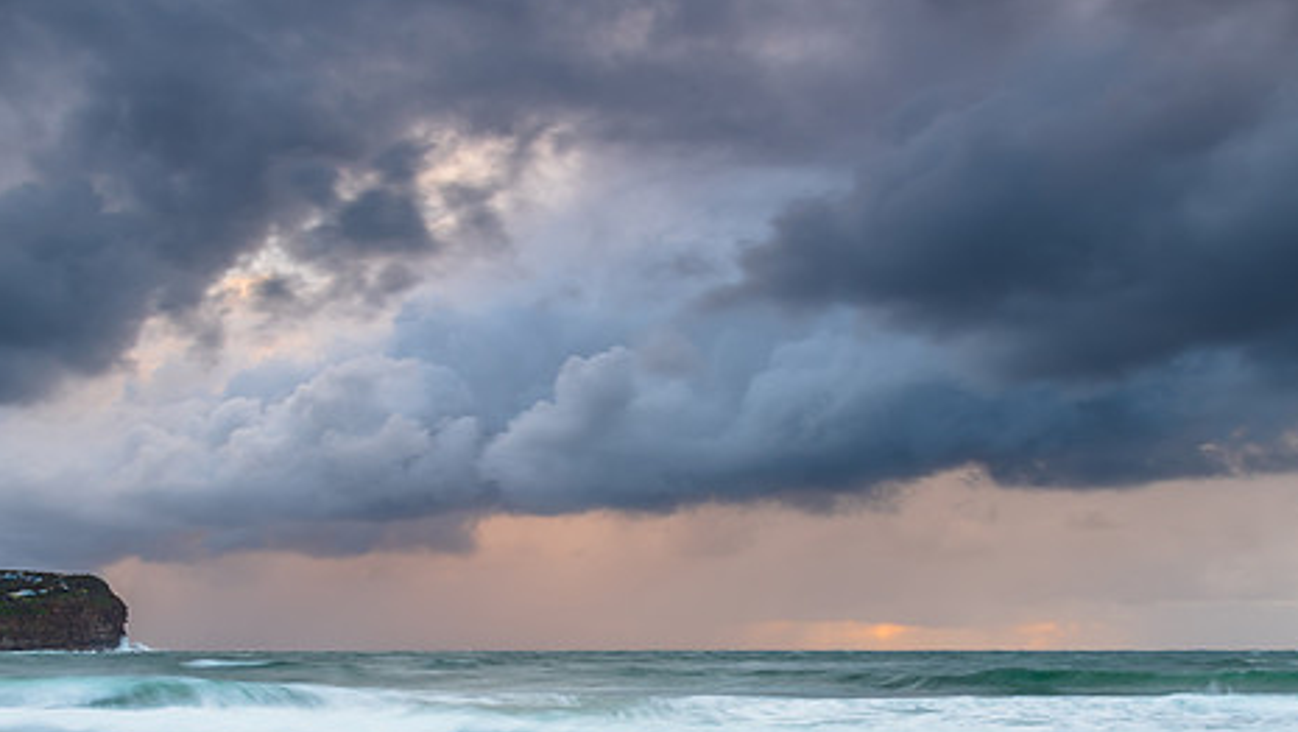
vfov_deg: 28.8
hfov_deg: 49.3
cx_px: 609
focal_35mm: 41
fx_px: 1412
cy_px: 507
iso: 31
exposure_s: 1.6
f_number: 13
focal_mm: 31
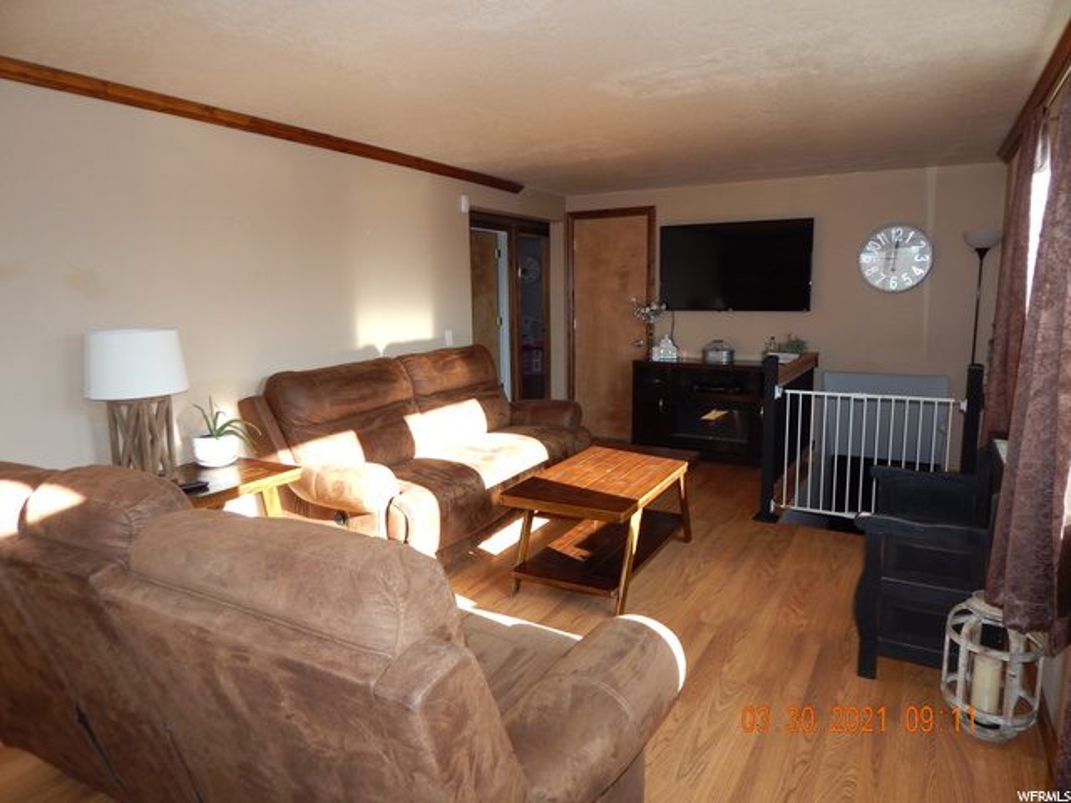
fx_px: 712
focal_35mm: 23
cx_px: 536
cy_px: 402
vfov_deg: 58.9
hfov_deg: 73.9
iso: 125
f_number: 3
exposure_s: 1/40
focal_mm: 4
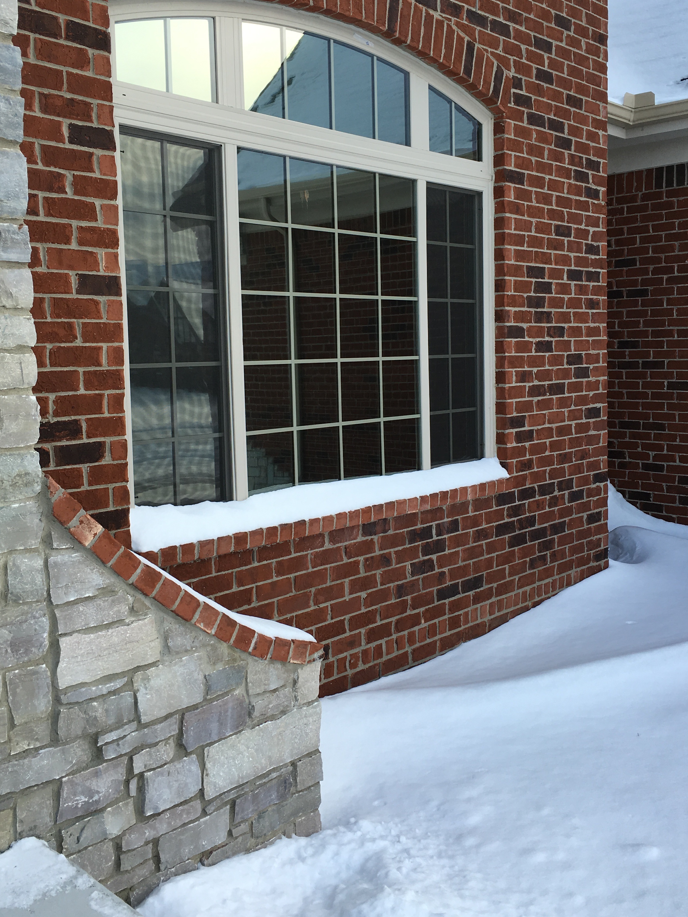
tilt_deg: -2.8
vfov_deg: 52.5
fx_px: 927
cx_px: 351
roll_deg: +1.4
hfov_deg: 40.7
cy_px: 411
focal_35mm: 35
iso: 25
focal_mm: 4.15
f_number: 2.2
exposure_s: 1/379
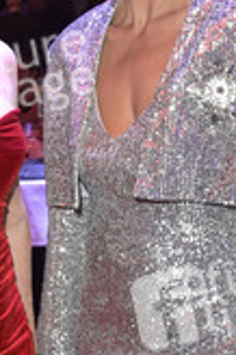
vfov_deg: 23.1
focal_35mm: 88
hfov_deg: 15.4
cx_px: 45
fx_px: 867
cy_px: 190
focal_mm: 36
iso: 2500
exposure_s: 1/250
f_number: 5
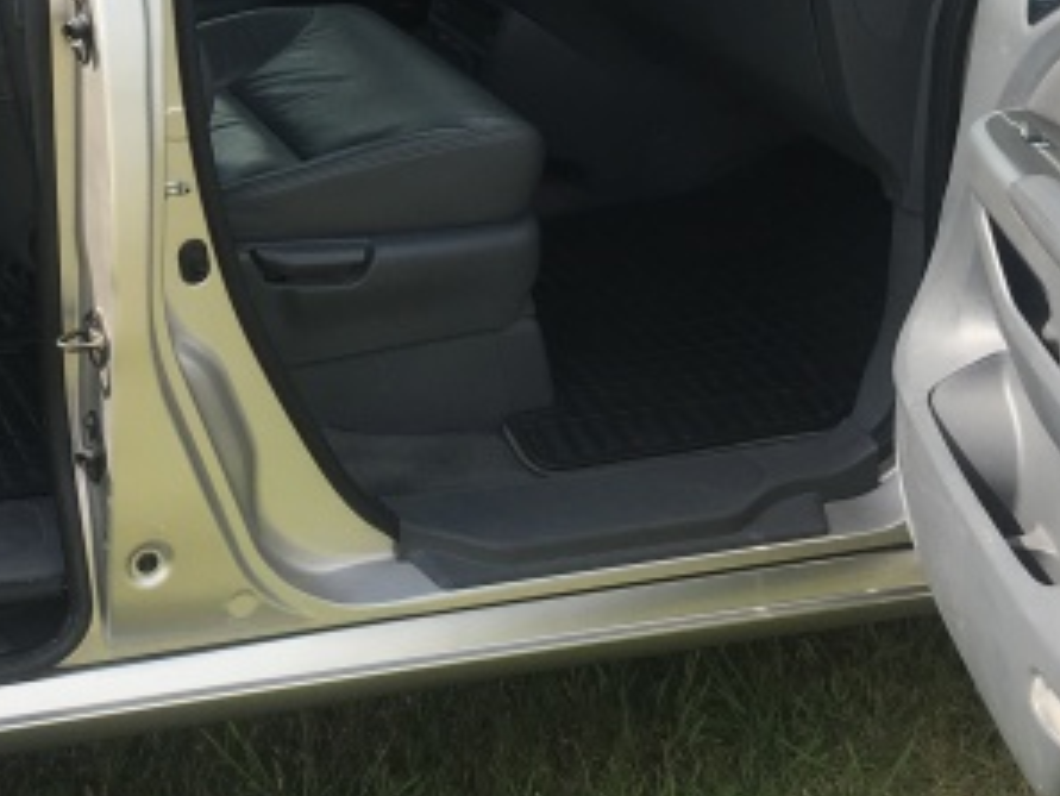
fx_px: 2389
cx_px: 57
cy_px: -36
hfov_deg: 24.1
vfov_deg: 18.3
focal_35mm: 78
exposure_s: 1/663
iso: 25
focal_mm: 4.15
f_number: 2.2
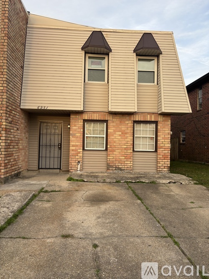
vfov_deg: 67.3
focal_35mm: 26
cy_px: 140
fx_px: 209
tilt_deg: +1.6
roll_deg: -2.0
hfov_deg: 53.0
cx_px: 104
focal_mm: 5.96
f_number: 1.6
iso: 50
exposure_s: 1/347
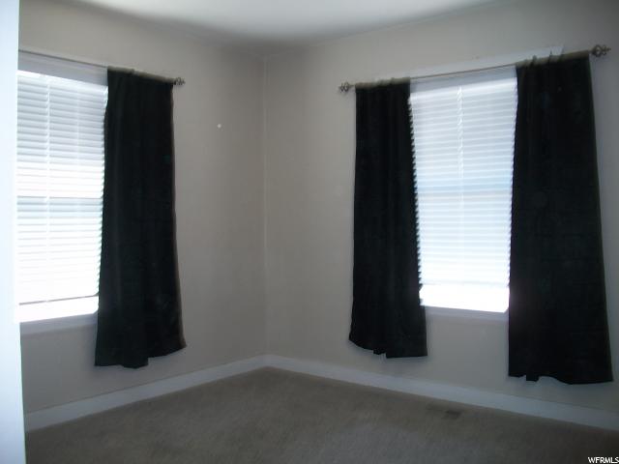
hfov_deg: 56.8
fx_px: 572
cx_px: 310
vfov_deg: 44.2
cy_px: 232
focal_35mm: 32
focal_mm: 5.7
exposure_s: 1/30
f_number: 2.9
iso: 80
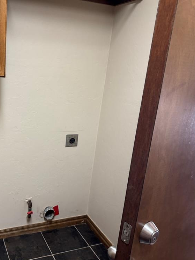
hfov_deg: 41.7
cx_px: 49
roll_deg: -3.7
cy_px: 128
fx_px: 248
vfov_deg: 55.3
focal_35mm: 33
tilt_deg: -15.2
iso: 320
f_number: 1.78
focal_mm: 6.76
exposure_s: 1/60
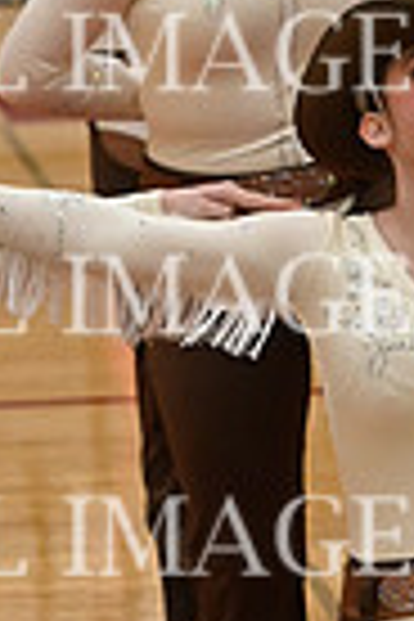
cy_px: 657
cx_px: 416
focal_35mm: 769
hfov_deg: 1.8
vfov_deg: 2.7
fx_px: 13264
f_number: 4
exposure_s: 1/400
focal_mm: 122
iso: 3200
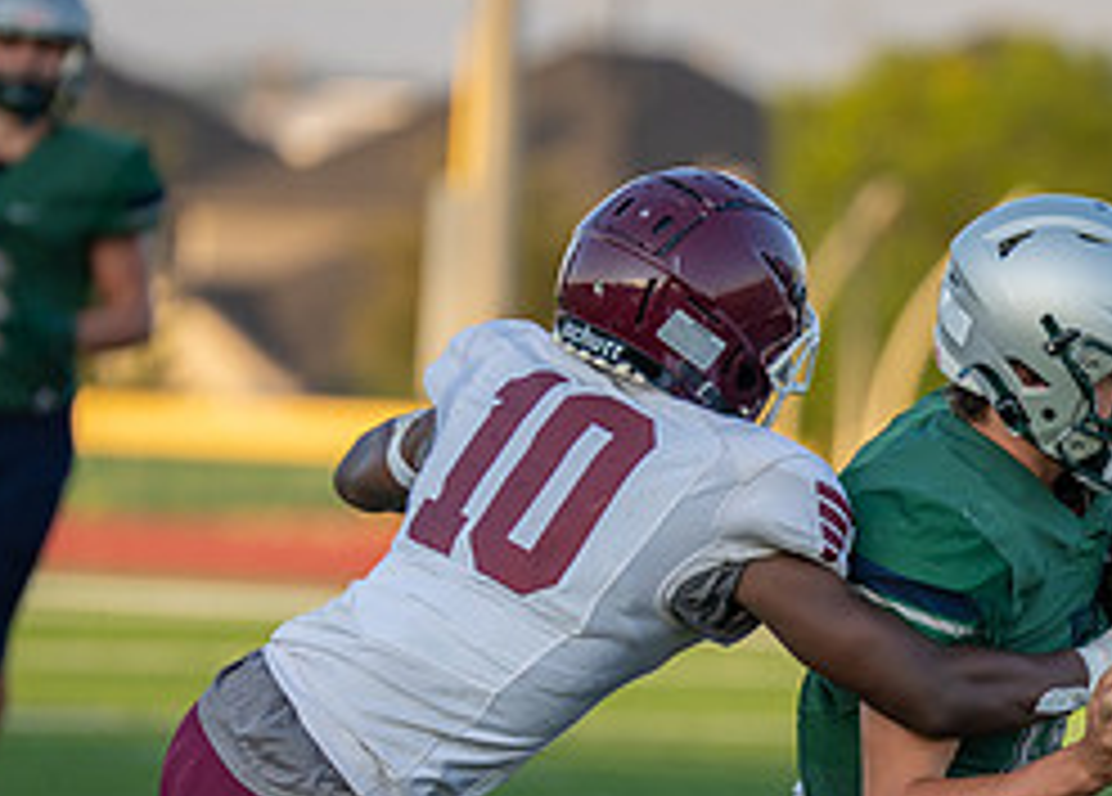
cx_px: 1193
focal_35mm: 571
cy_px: 554
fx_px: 18053
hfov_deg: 3.5
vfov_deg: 2.5
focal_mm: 200
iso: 320
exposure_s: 1/1250
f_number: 2.8
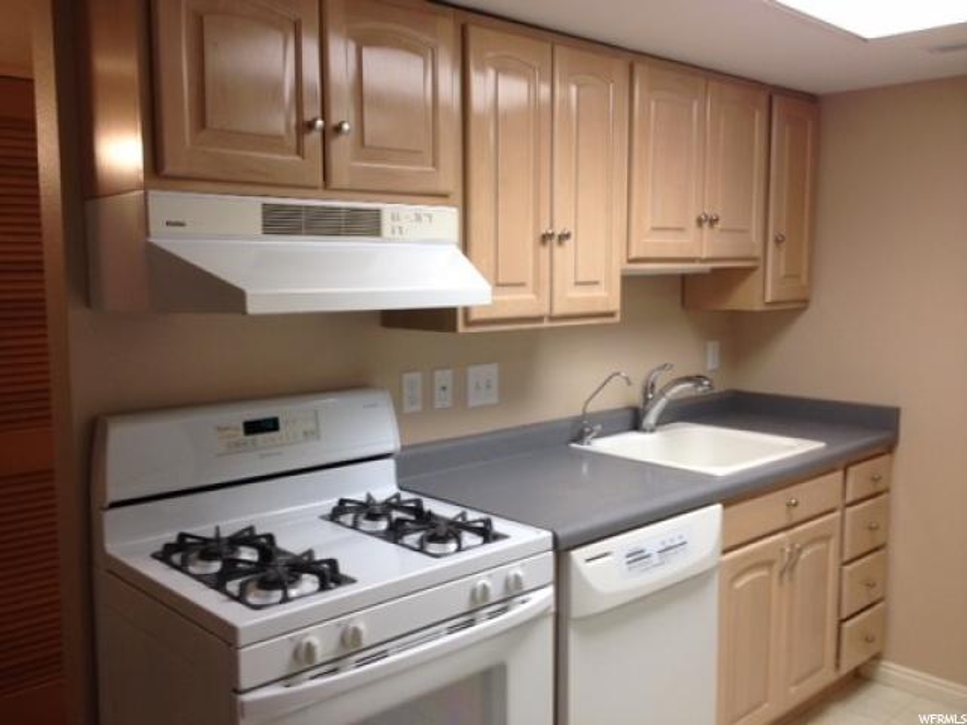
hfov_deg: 52.6
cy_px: 362
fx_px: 978
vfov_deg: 40.7
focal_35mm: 35
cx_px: 484
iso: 50
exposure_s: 1/30
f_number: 2.4
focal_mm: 4.28
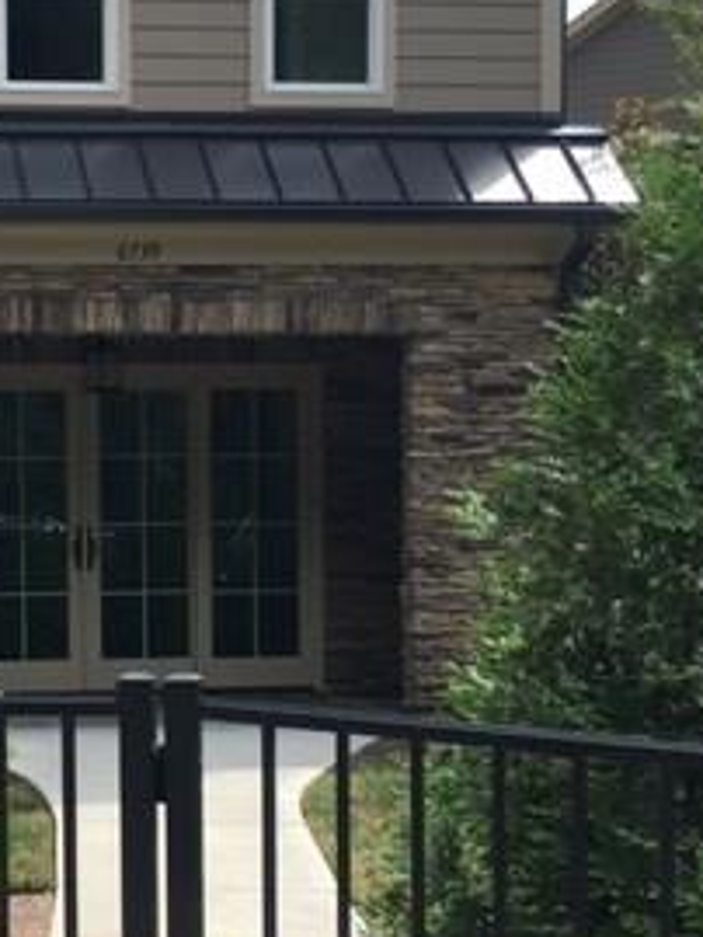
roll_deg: +0.5
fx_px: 1867
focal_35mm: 69
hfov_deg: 20.3
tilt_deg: -1.9
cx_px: -80
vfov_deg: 28.0
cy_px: 596
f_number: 2.2
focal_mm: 4.15
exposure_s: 1/962
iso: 25
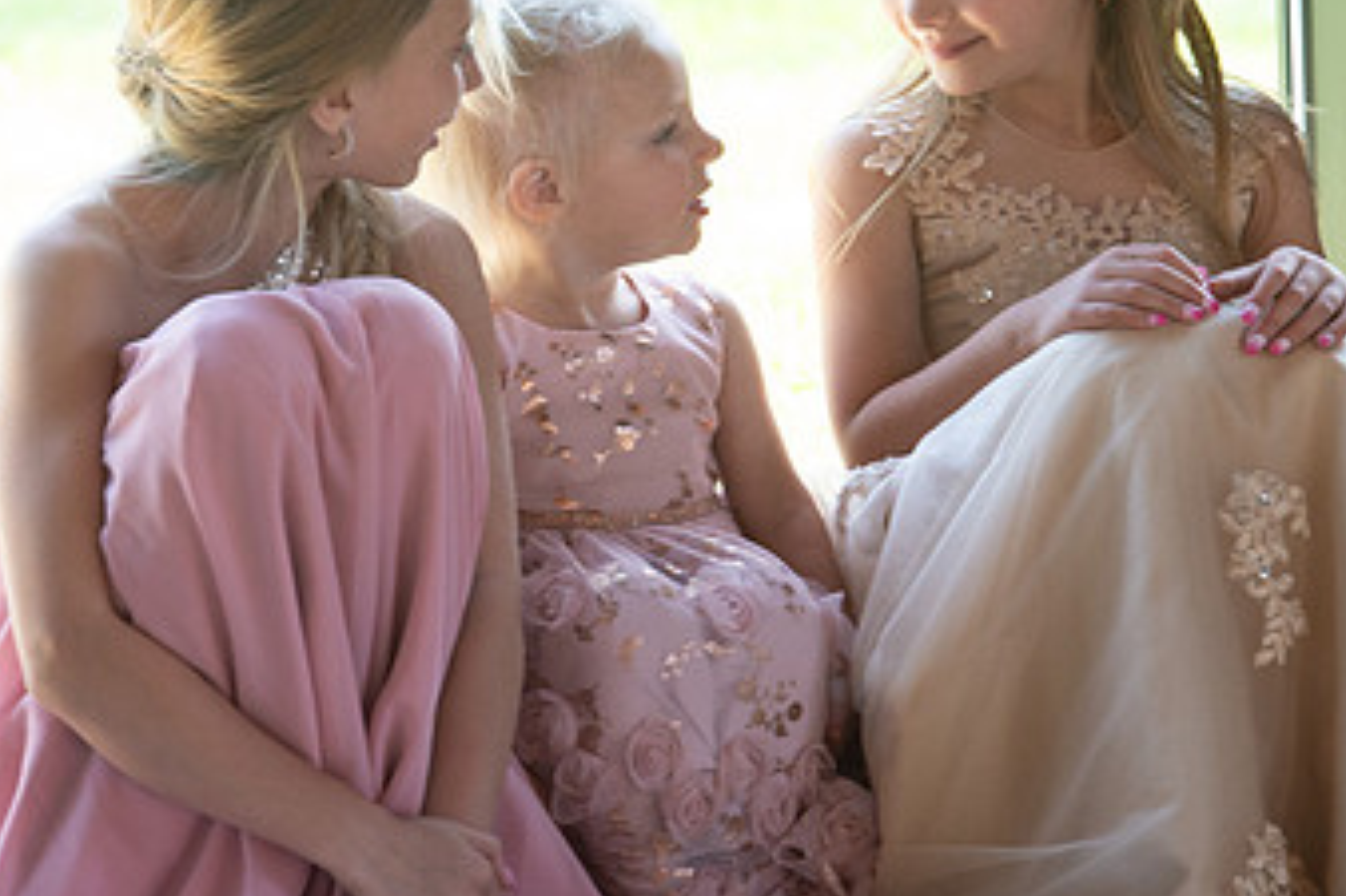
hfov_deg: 5.1
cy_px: 249
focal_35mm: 405
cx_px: 613
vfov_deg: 3.4
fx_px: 15134
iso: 1000
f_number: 6.3
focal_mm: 200
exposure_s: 1/160
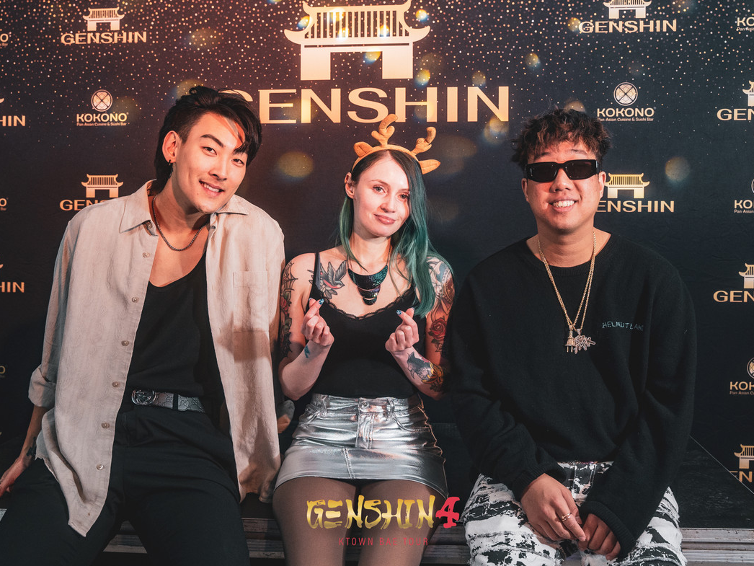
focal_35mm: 44
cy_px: 234
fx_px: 959
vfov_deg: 32.8
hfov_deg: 42.9
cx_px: 375
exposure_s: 1/100
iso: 1250
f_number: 4
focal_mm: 33.1
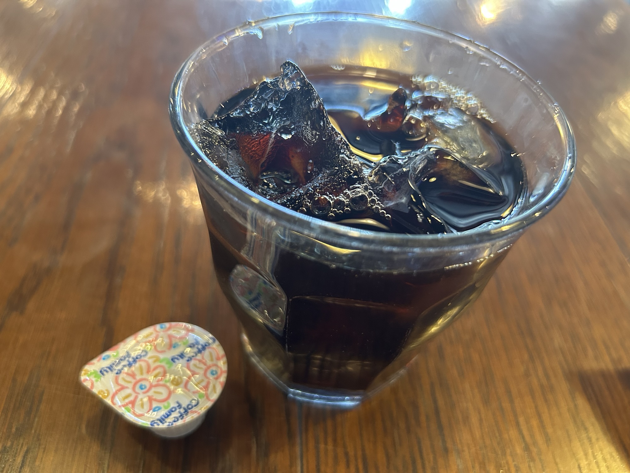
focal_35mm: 26
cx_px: 315
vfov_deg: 53.1
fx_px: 473
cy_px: 236
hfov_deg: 67.3
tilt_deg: -45.7
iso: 400
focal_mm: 5.7
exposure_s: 1/50
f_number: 1.5
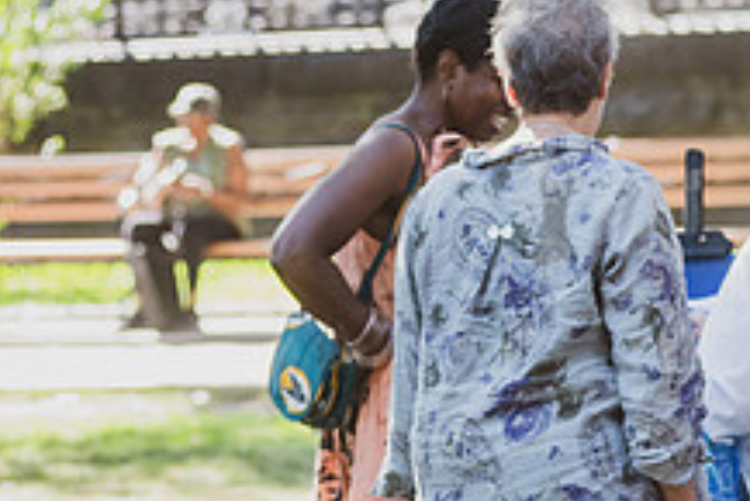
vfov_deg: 4.6
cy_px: 345
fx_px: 6296
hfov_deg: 6.7
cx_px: 1037
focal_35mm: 302
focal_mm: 100
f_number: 4
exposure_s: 1/1000
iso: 1600
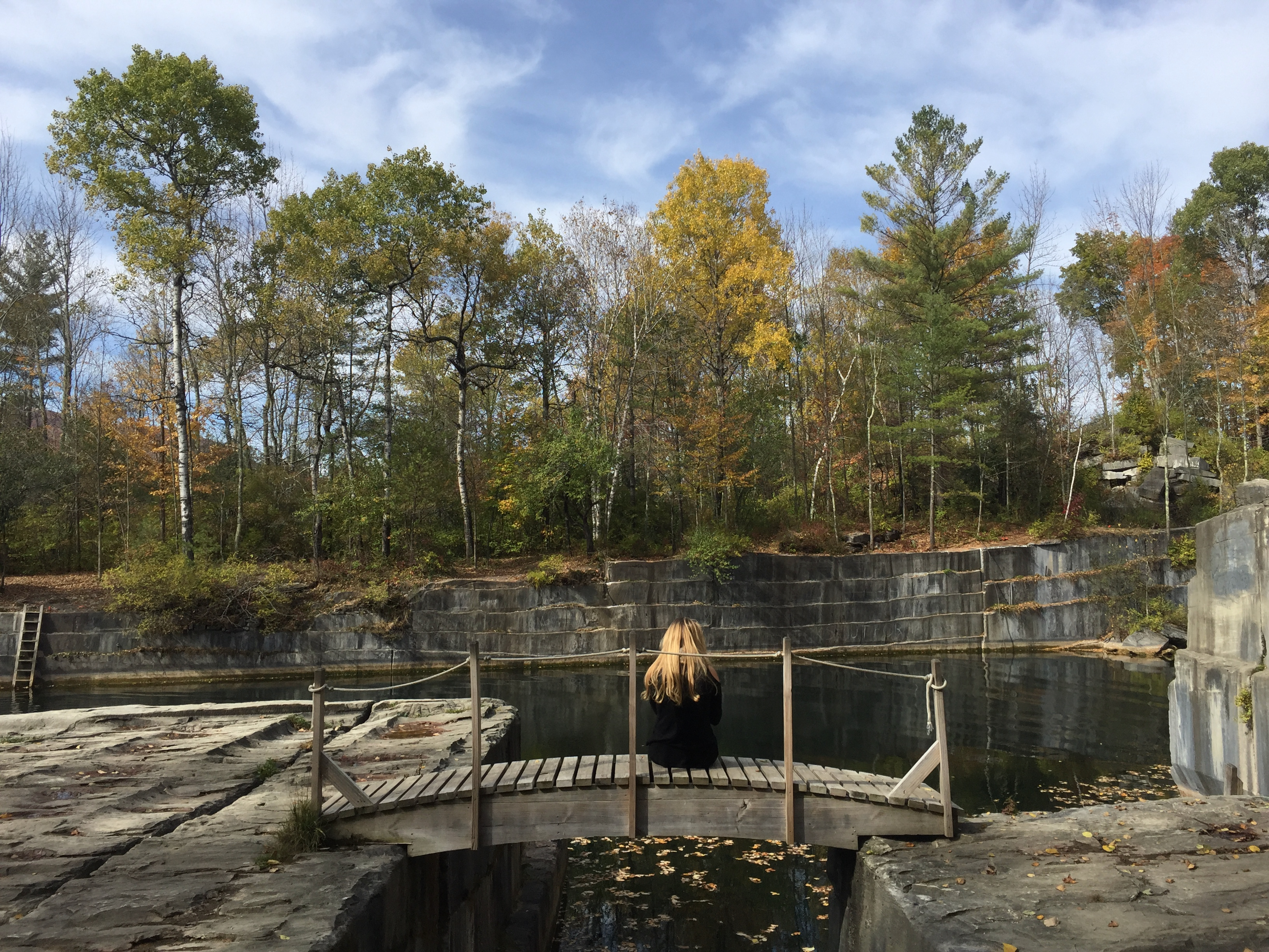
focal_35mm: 29
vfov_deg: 48.2
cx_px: 634
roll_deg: -1.0
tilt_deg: +4.4
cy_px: 476
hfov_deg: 61.7
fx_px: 1063
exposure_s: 1/1647
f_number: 2.2
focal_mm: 4.15
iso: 32
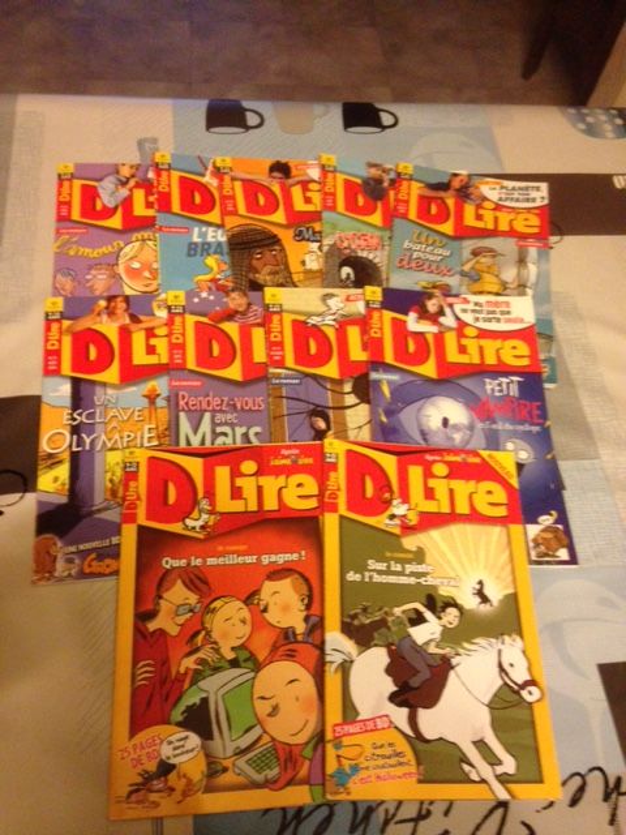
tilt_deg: -59.7
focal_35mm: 33
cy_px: 418
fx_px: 796
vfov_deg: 55.4
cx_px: 313
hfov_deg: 42.9
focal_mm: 4.12
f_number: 2.4
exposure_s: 1/20
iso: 400
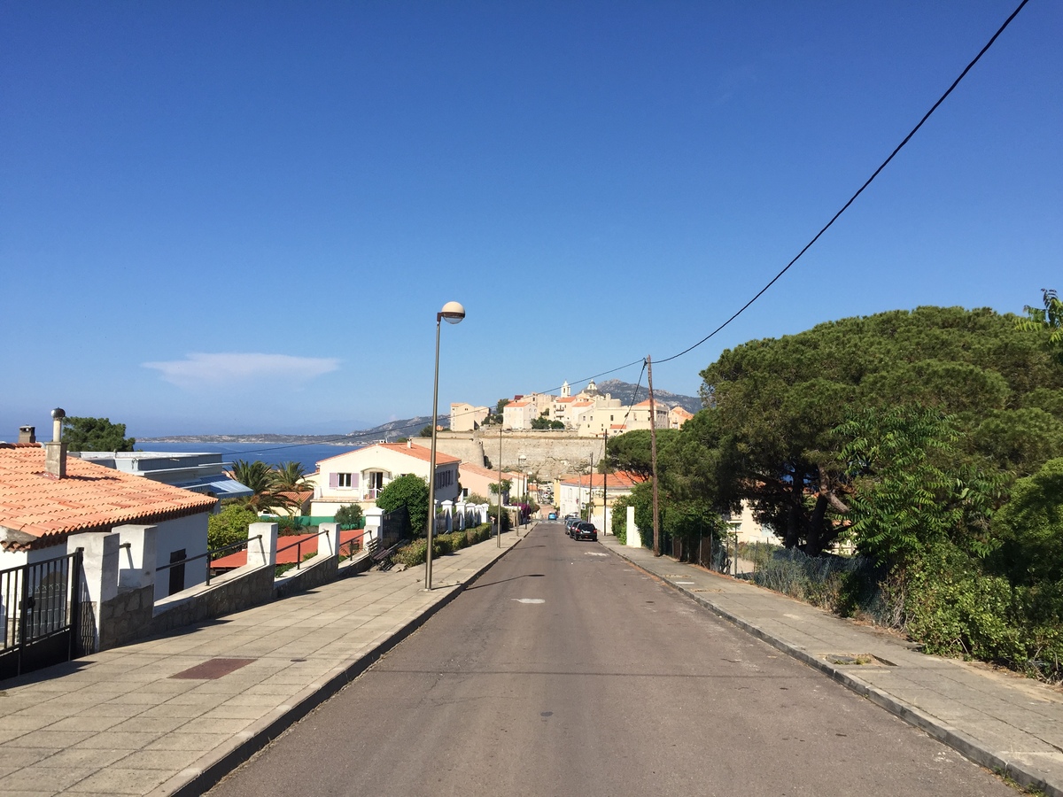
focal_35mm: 29
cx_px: 532
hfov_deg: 61.7
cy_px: 398
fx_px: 891
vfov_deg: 48.2
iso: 32
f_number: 2.2
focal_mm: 4.15
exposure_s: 1/2475
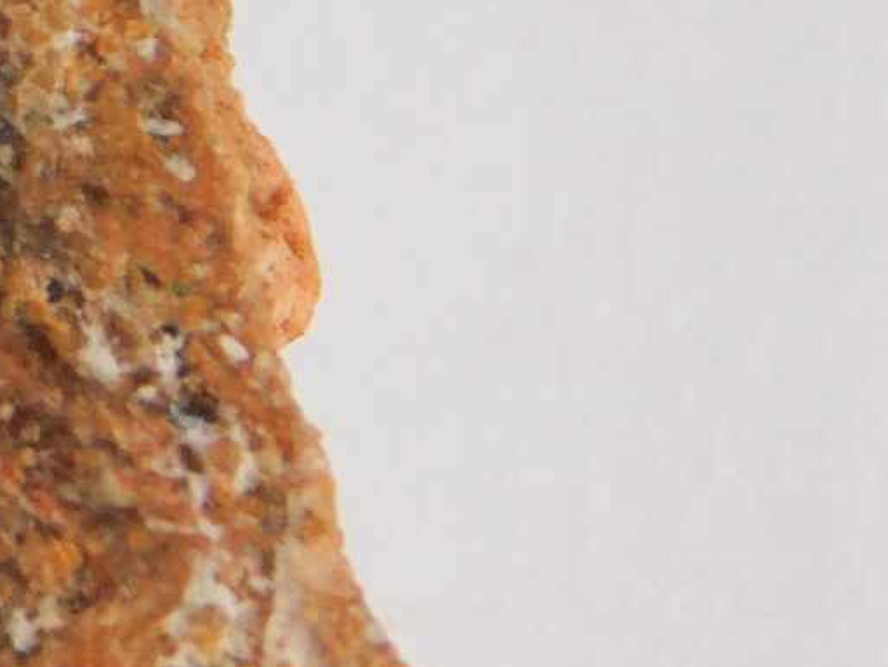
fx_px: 23643
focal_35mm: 921
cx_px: -989
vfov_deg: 1.6
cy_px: -59
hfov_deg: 2.1
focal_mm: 32.7
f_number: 5.4
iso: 125
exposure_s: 1/160
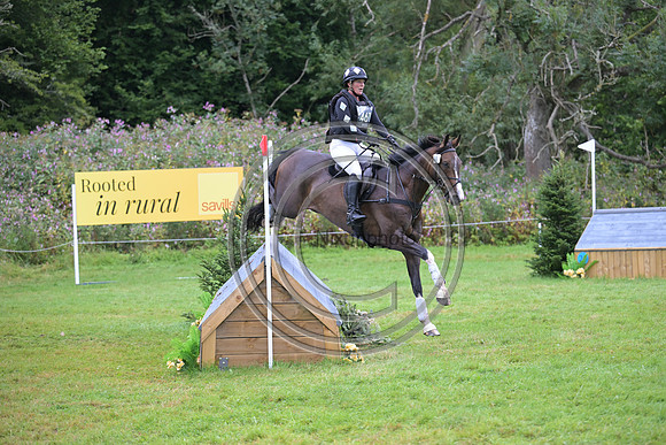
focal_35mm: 105
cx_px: 333
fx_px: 1943
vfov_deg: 13.0
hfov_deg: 19.5
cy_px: 222
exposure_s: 1/1000
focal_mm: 105
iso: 2000
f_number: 3.2
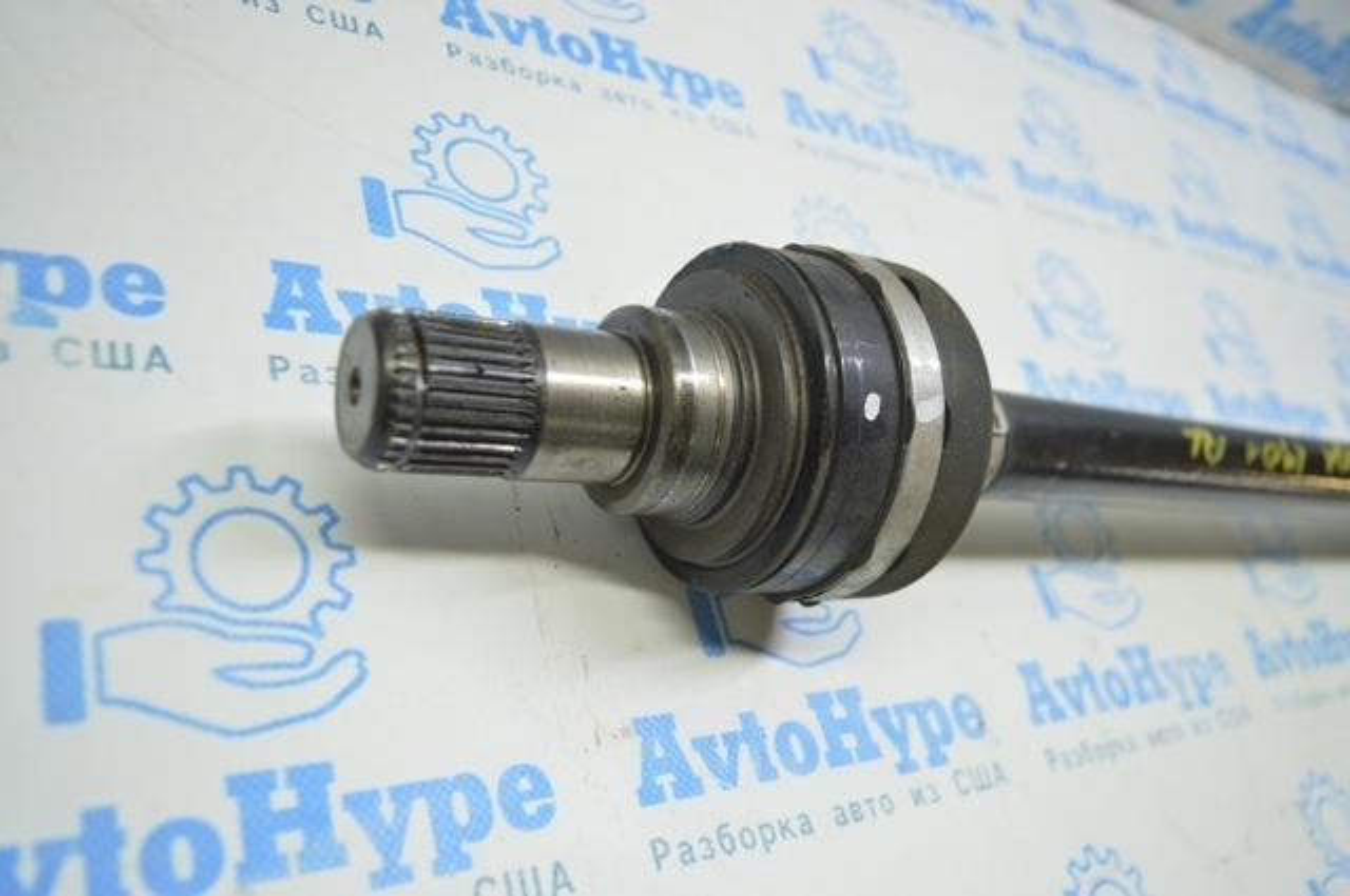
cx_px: 675
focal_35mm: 30
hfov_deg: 62.0
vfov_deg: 43.5
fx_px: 1124
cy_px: 448
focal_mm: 20
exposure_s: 1/40
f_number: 3.5
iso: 400
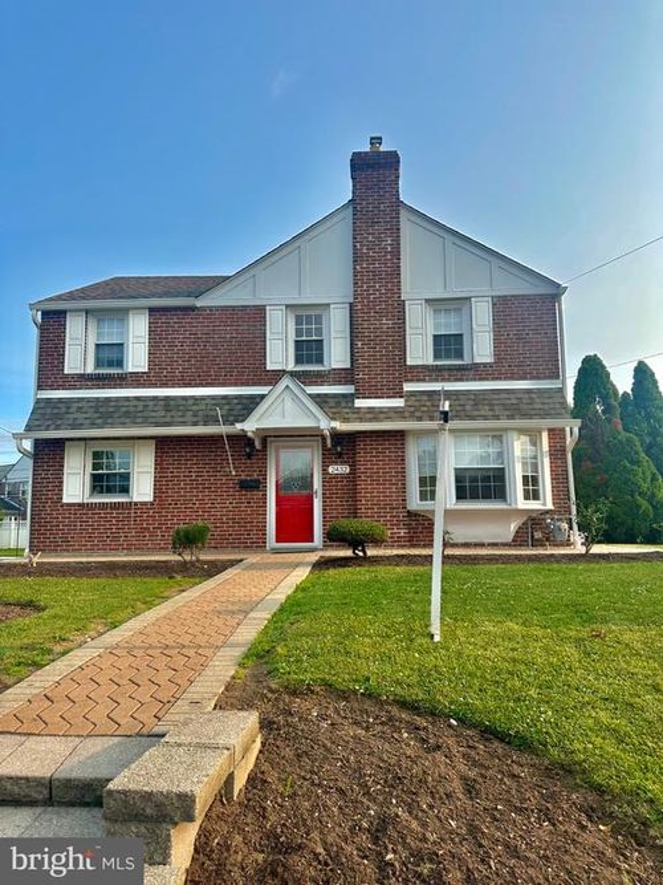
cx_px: 332
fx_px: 613
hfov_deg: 56.8
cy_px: 442
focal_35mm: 24
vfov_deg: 71.6
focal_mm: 6.86
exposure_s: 1/2203
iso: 80
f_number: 1.78
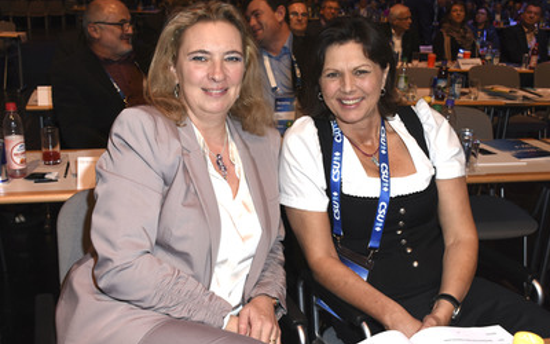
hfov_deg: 49.7
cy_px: 191
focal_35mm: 40
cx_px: 266
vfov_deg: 32.3
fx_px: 593
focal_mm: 23
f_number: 5.6
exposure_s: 1/60
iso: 400
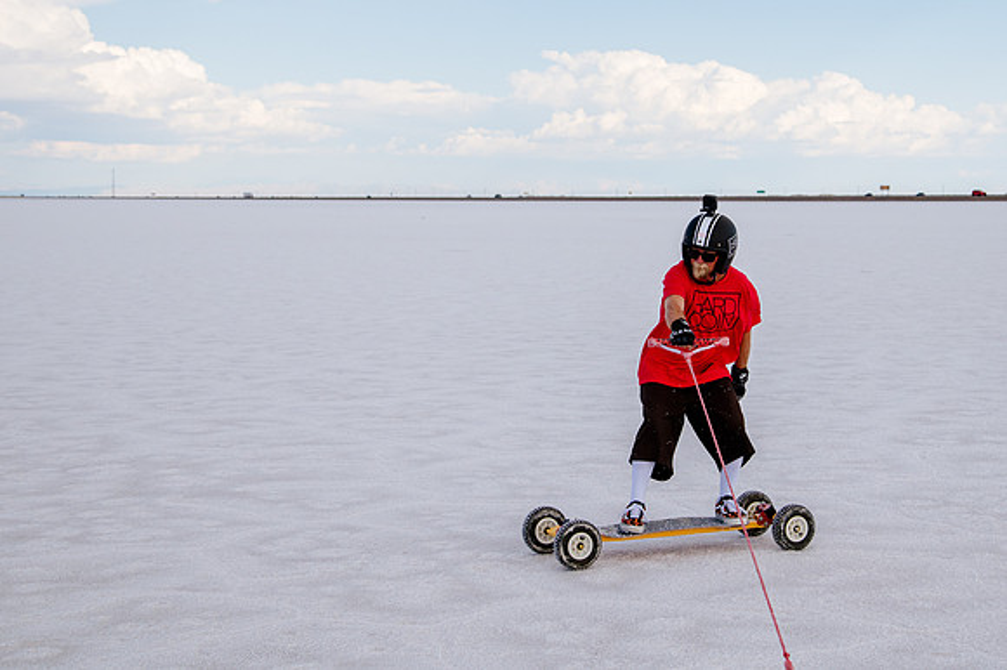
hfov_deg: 30.9
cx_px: 574
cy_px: 252
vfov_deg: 20.8
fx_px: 1822
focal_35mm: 65
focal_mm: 50
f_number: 5.6
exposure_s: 1/2000
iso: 400
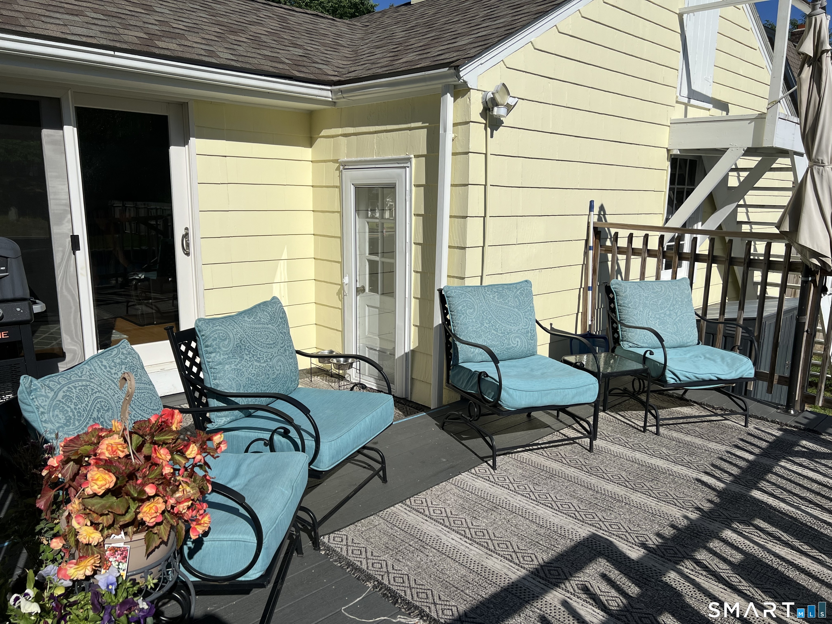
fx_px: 625
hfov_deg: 67.3
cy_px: 312
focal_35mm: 26
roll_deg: -1.3
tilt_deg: -10.8
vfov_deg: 53.1
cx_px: 416
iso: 50
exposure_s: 1/12658
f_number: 1.5
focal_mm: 5.7
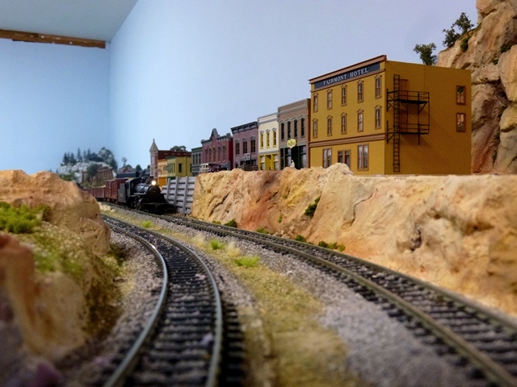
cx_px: 258
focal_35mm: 34
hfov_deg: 54.0
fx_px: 508
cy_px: 194
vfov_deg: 41.8
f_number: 3.5
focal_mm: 6
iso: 400
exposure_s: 1/10
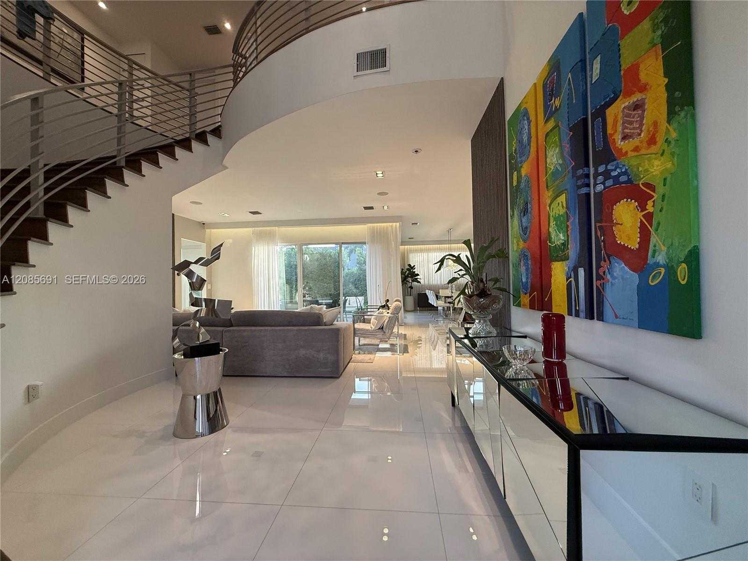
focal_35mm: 14
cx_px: 374
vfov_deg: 85.7
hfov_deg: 102.1
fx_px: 303
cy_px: 280
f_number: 2.2
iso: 200
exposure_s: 1/120
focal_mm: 2.22
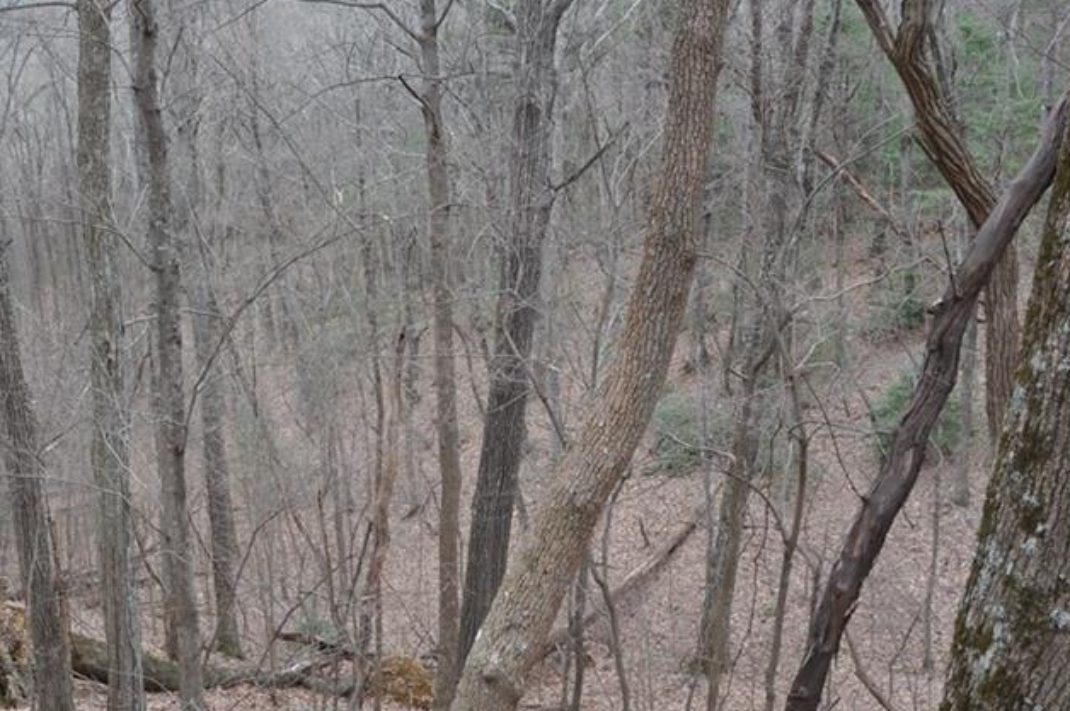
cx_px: 215
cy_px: 349
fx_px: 1306
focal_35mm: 44
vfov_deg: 30.4
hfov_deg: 42.6
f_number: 9
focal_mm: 18
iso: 200
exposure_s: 1/80
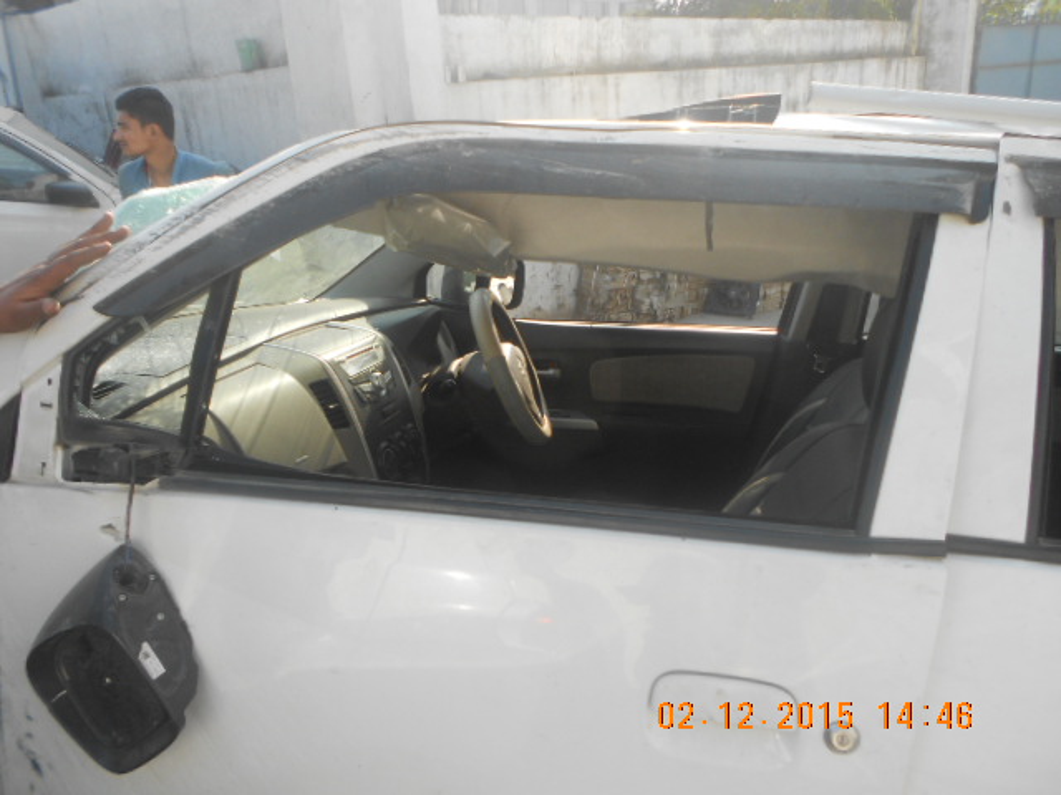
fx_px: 797
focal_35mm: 26
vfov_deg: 53.1
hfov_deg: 67.3
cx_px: 530
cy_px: 398
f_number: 3.2
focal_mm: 4.6
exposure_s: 1/250
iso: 80
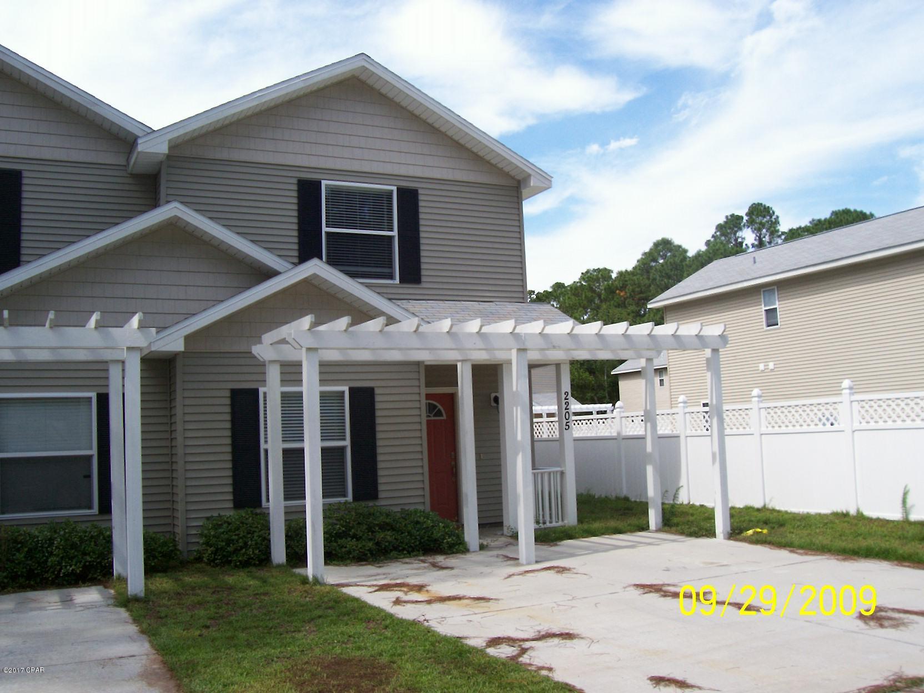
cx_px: 462
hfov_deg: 54.0
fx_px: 908
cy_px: 346
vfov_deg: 41.8
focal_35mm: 34
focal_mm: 5.6
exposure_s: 1/339
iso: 80
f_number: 5.1
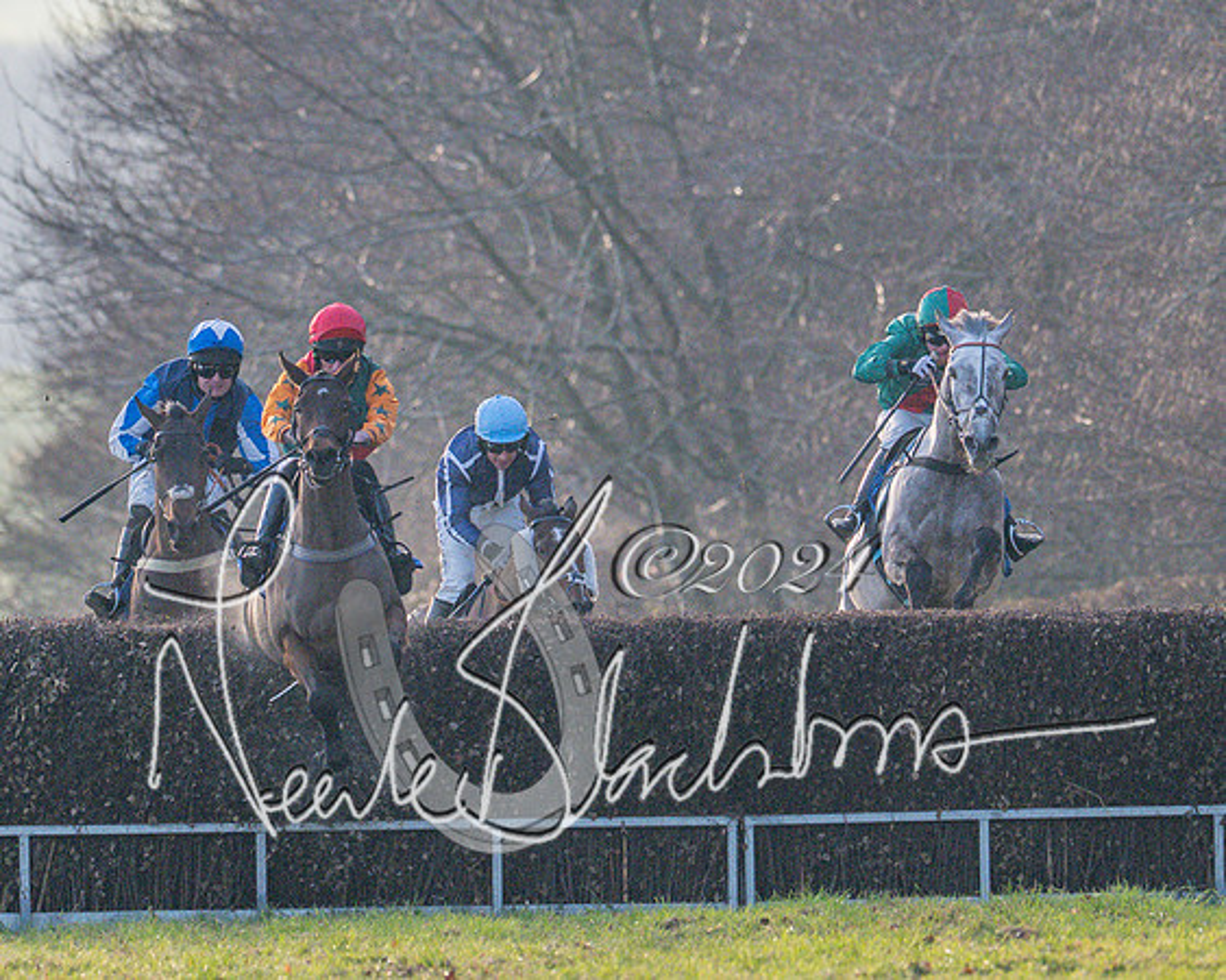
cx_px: 772
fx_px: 37668
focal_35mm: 1038
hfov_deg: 1.9
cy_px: 295
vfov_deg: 1.5
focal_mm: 400
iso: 800
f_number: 5
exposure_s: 1/2000
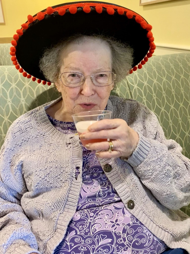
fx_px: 190
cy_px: 127
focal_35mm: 26
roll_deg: +0.9
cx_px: 95
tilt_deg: -24.7
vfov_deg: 67.3
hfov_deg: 53.1
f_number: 1.8
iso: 320
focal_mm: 4.25
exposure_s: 1/40
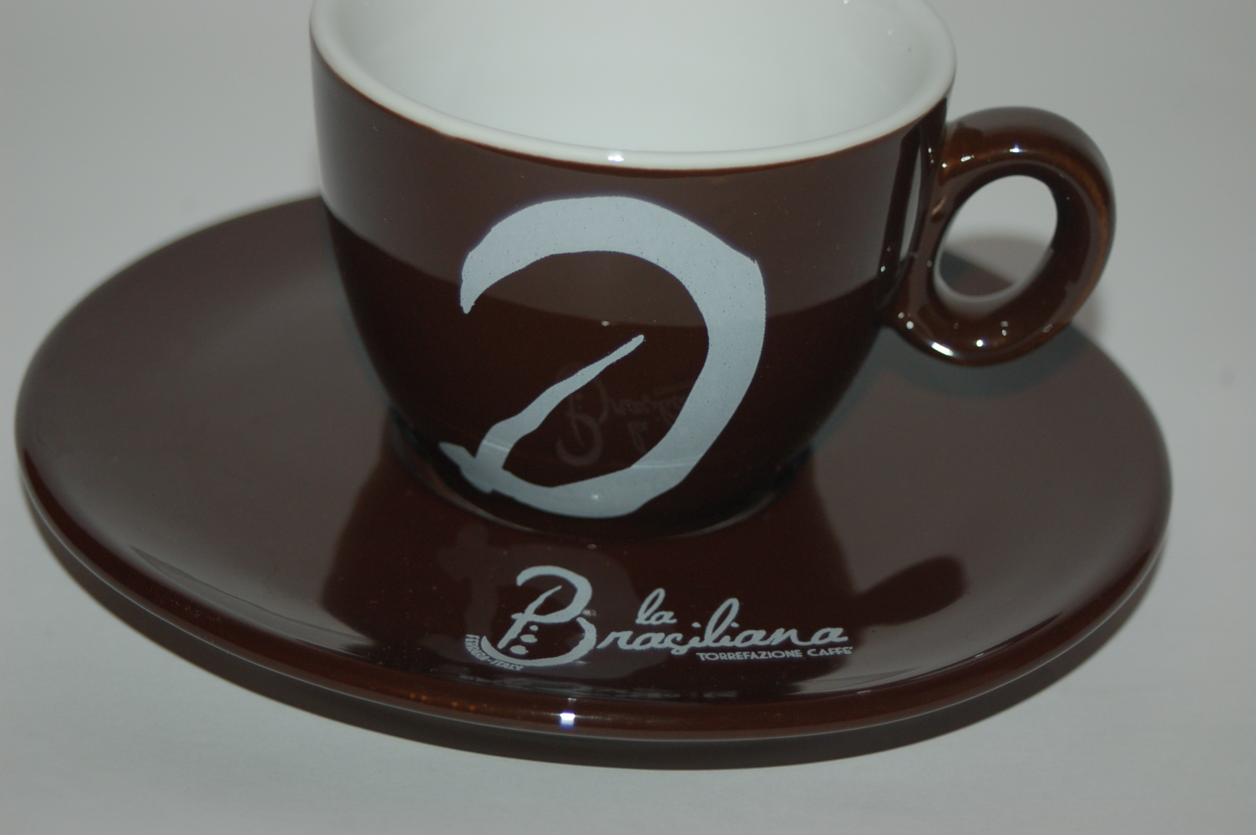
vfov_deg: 11.4
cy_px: 418
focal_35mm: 120
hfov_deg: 17.1
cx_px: 628
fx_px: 4183
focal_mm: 80
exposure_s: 1/60
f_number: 5.6
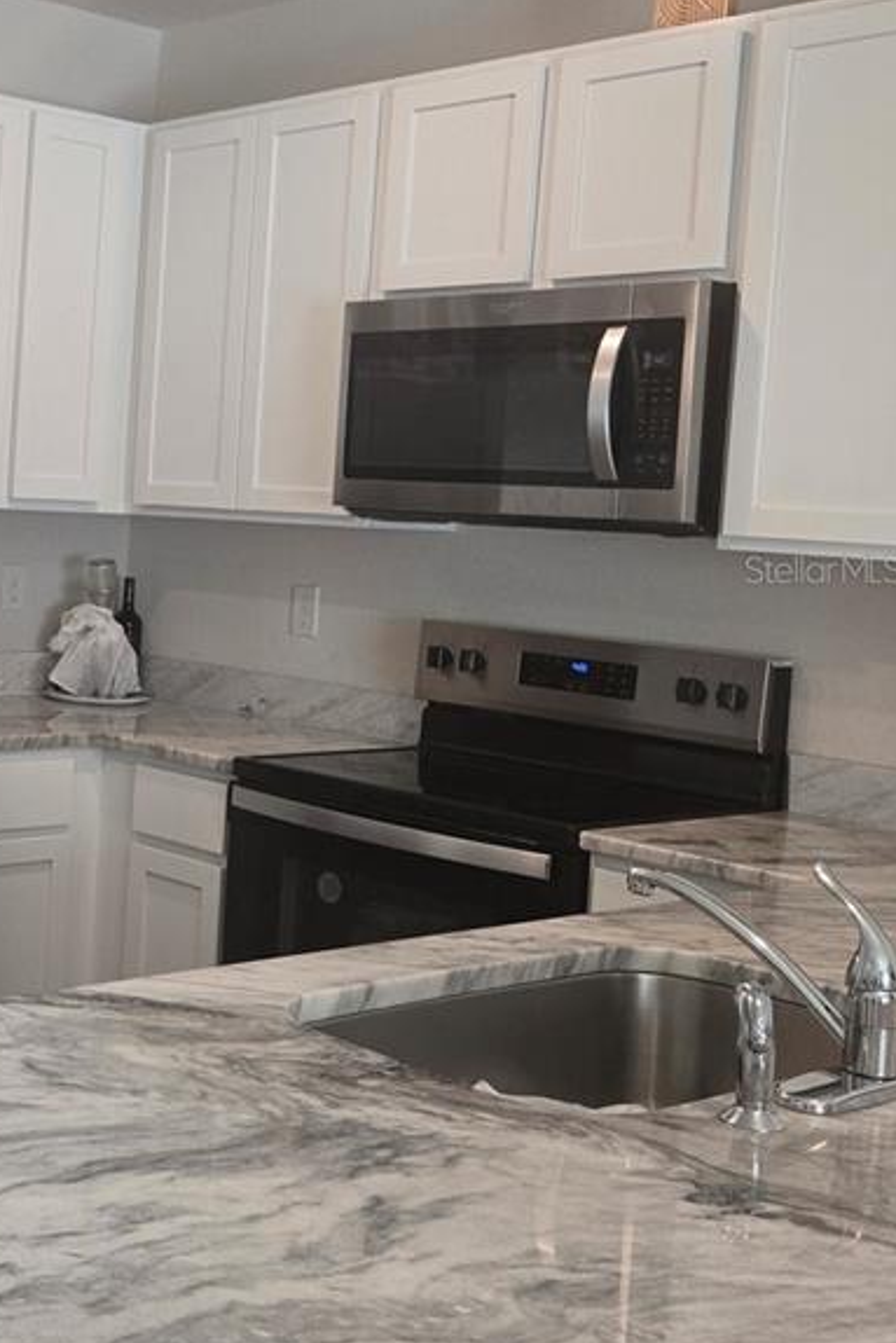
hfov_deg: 24.7
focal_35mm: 50
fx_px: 1865
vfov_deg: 39.5
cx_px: -143
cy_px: 569
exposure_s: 1/120
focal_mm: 5.4
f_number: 1.8
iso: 125
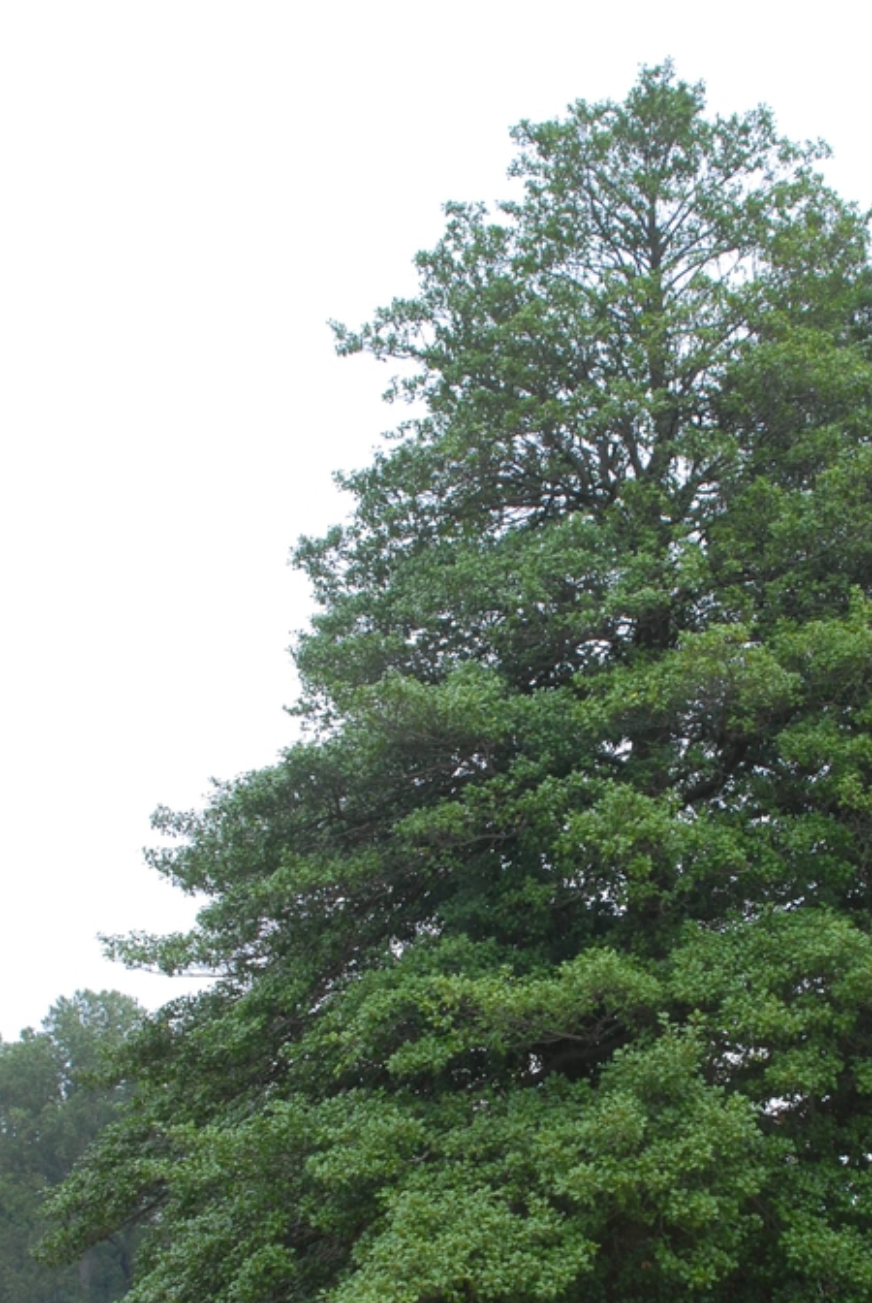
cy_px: 935
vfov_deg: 31.0
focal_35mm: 64
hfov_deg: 21.2
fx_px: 2318
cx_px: 598
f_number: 6.3
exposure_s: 1/125
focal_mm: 28
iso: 400
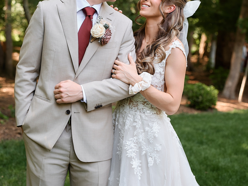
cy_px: 77
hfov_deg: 26.7
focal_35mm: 73
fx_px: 523
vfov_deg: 20.2
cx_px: 124
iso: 500
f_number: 2.8
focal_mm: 50
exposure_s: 1/320
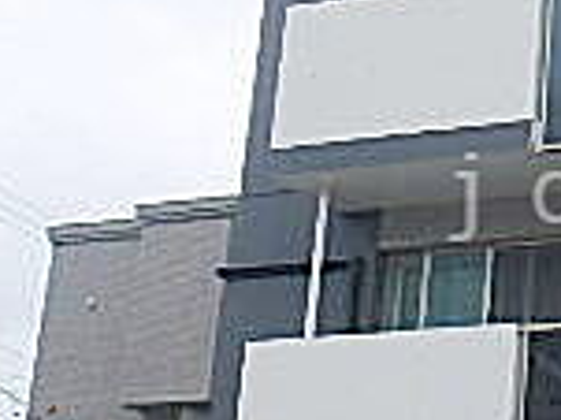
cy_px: 197
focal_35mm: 110
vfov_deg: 13.4
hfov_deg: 17.0
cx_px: 702
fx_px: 1781
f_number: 4.3
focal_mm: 4.7
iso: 125
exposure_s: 1/640
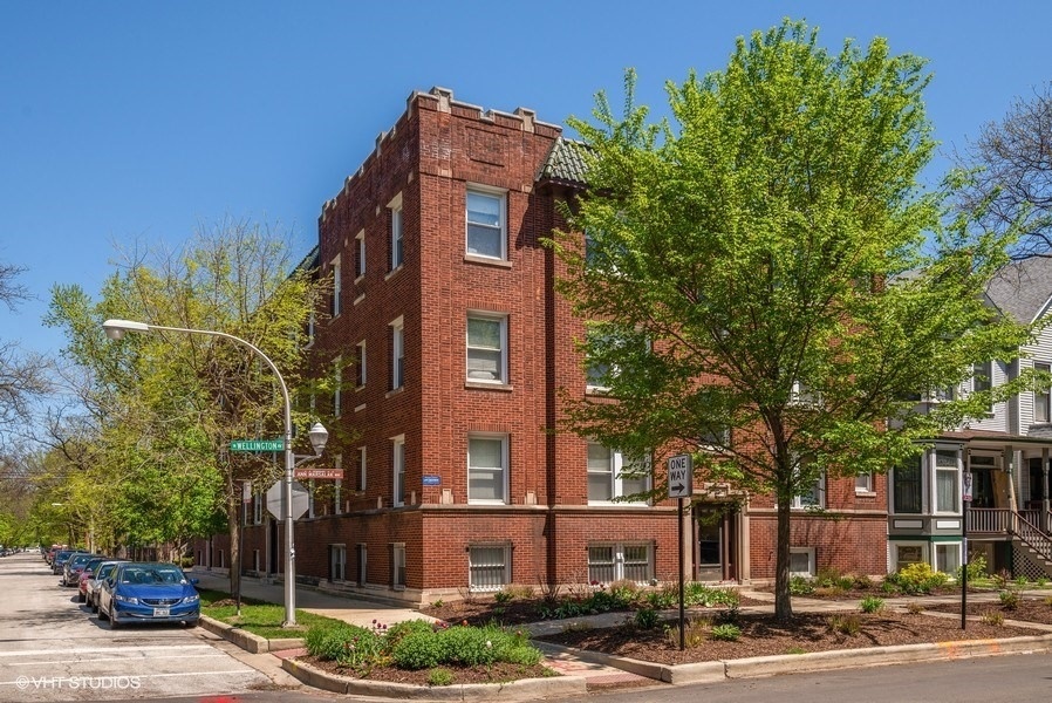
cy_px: 352
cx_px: 526
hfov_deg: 61.9
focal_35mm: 30
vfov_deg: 43.7
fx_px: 877
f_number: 8
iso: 200
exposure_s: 1/640
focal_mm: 30
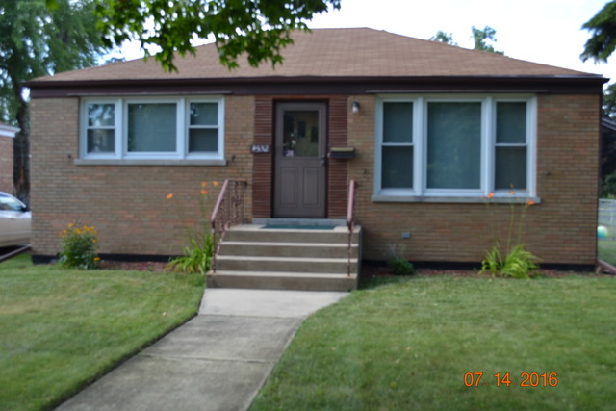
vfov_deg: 36.9
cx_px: 308
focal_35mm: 36
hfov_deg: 53.1
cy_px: 206
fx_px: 616
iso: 160
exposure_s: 1/125
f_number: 5.6
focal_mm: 24
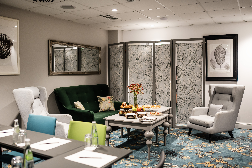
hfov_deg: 54.4
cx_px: 126
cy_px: 84
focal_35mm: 35
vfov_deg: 37.9
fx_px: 245
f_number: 2
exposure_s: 1/200
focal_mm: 35
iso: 640
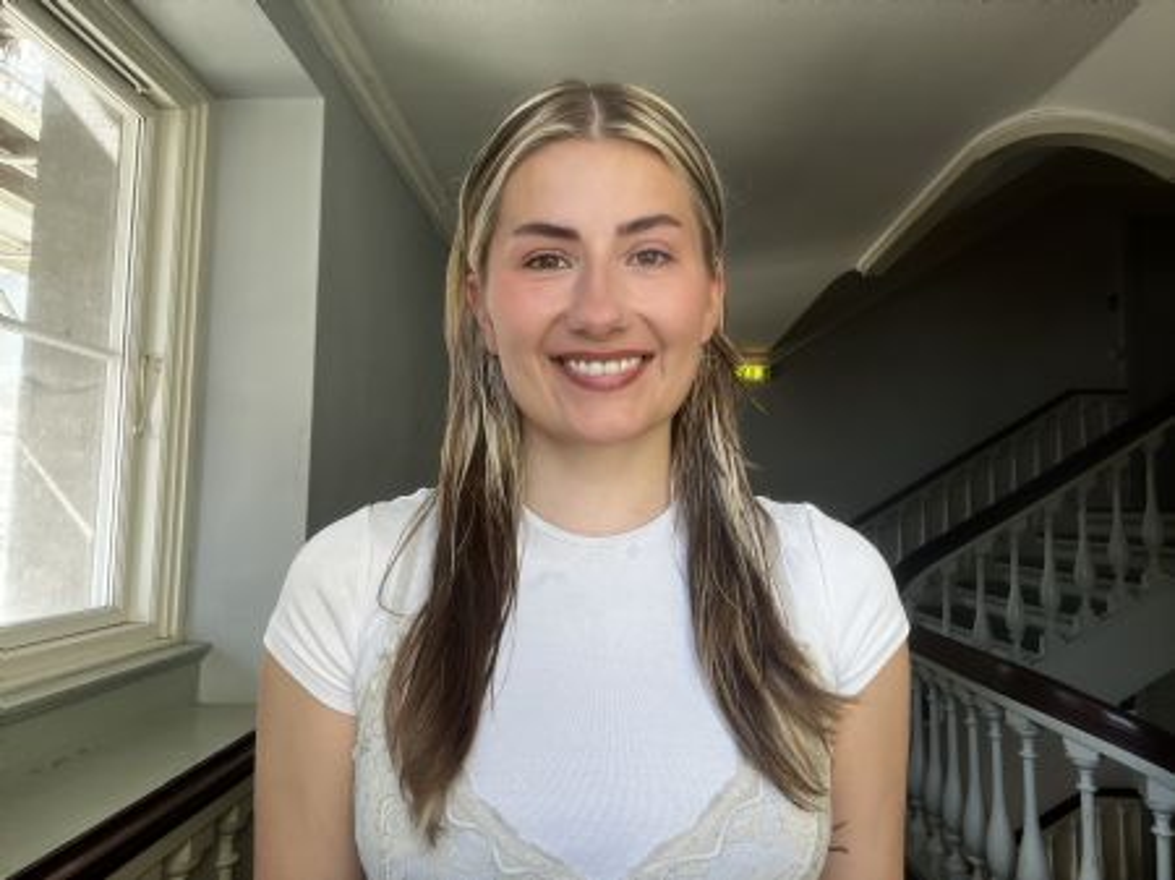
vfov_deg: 58.8
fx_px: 780
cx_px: 588
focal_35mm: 23
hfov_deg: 74.0
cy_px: 440
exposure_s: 1/121
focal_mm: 2.71
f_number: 2.2
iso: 80
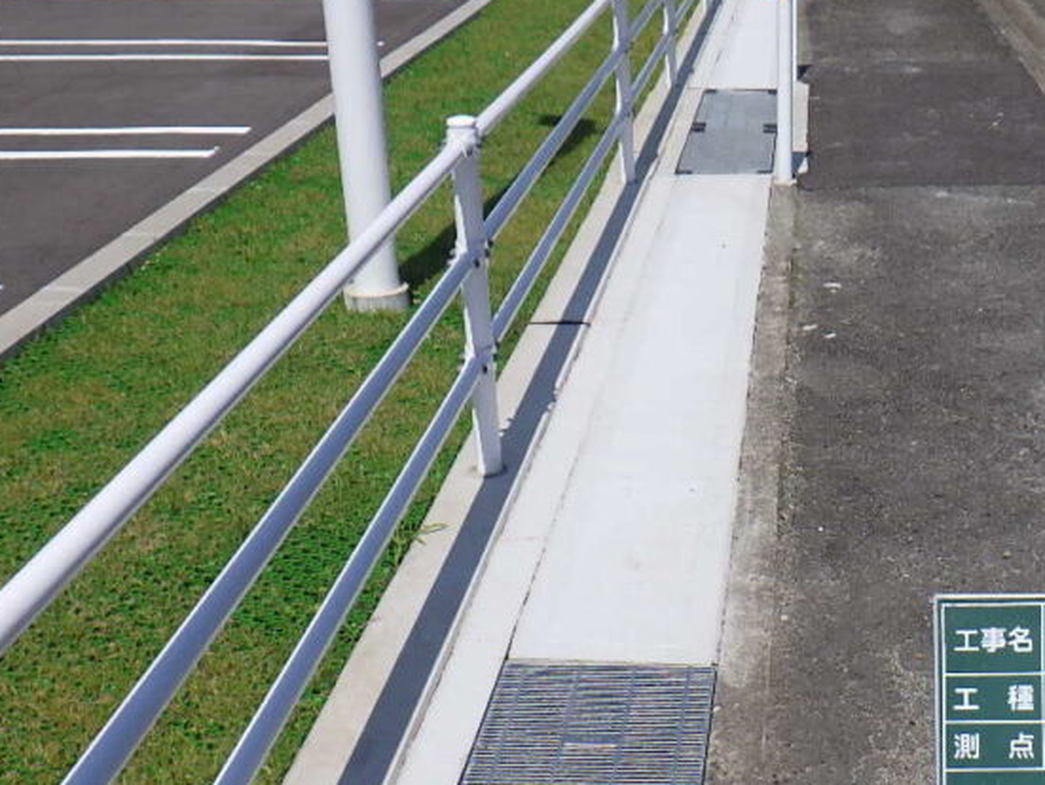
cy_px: 461
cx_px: 791
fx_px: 1571
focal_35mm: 52
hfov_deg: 35.9
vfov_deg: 28.0
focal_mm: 5
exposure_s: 1/2000
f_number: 4.2
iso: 125
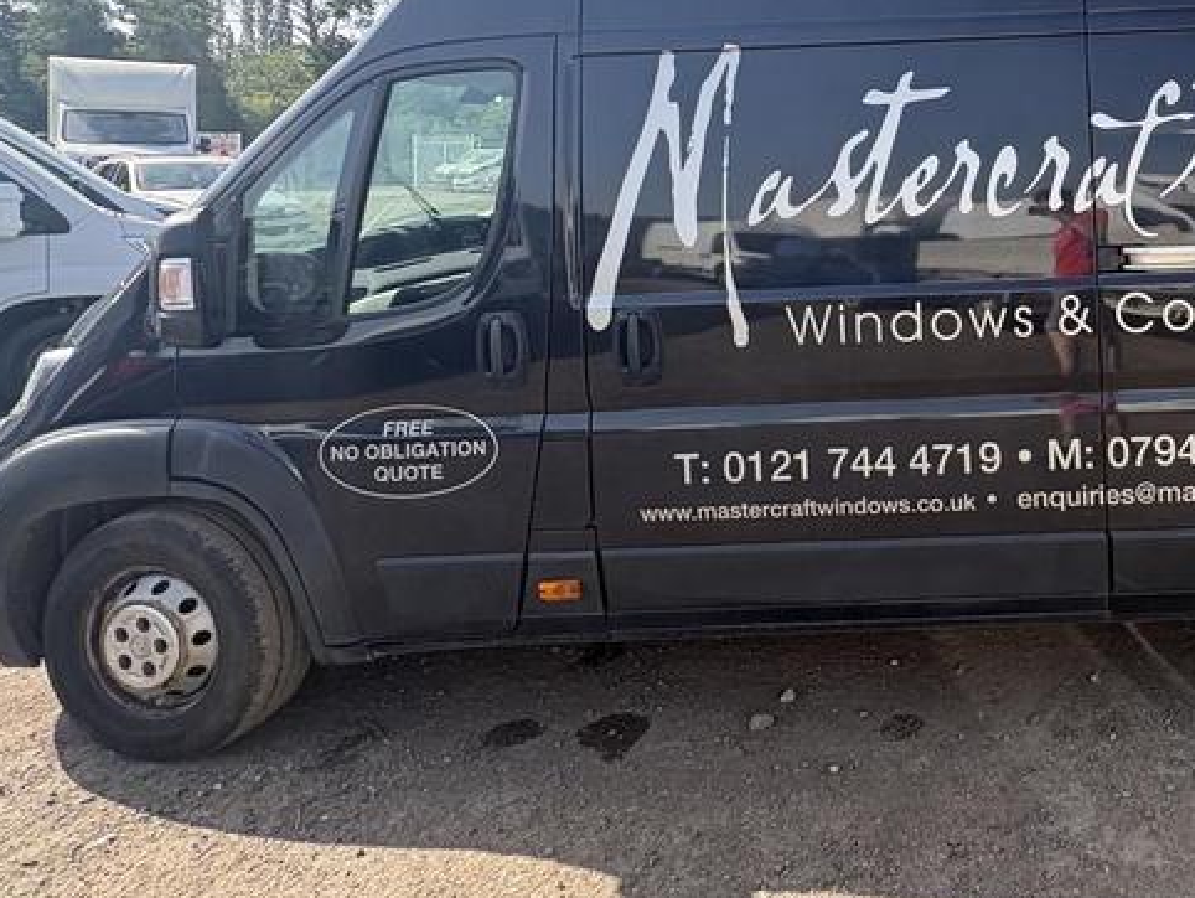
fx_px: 898
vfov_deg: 49.8
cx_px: 1019
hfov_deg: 59.7
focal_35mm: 26
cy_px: 174
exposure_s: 1/522
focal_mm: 2.22
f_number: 2.2
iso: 64
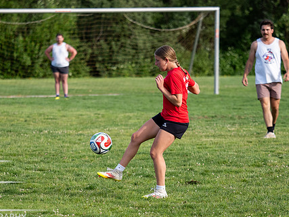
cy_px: 118
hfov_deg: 7.4
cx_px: 147
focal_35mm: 266
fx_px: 2220
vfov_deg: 5.6
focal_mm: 97
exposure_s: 1/1250
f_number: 2.8
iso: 200
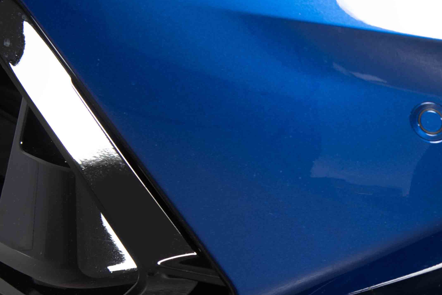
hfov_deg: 18.3
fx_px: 1314
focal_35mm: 107
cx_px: 499
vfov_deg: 12.7
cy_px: 239
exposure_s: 1/160
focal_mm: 38
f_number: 5.6
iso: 320
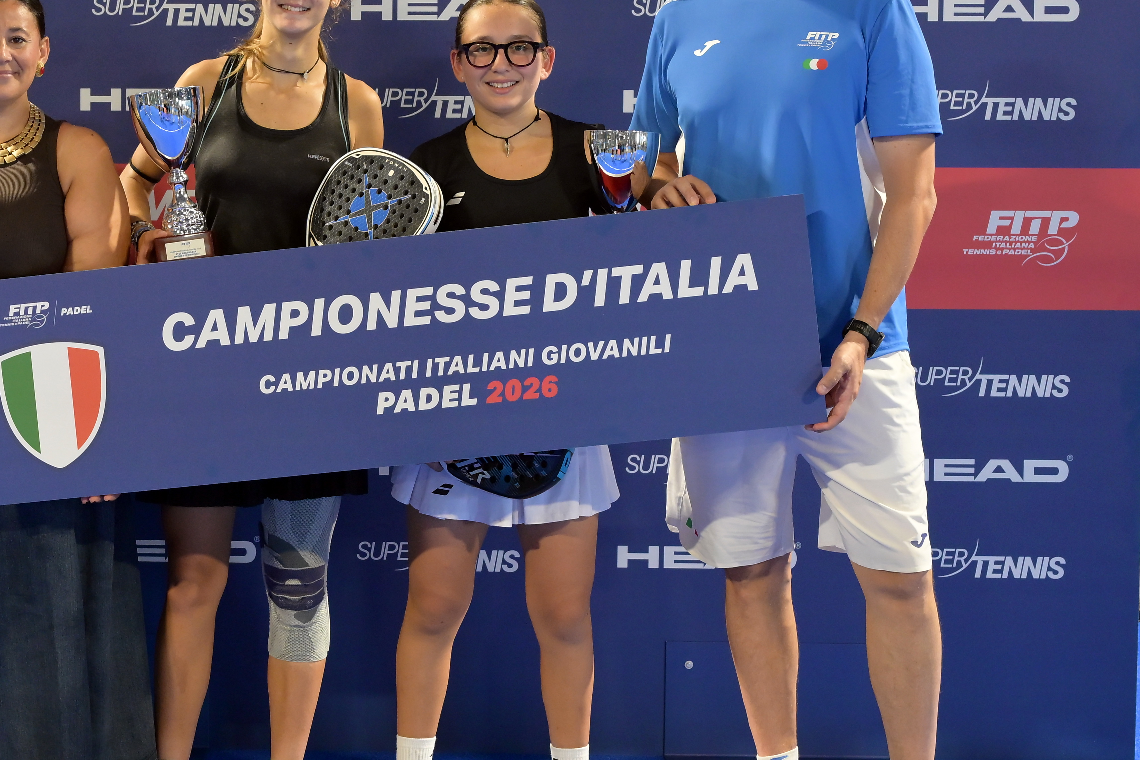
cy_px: 332
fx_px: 2470
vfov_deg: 17.5
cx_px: 303
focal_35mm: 78
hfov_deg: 25.7
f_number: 4
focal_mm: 44
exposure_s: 1/200
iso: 3200
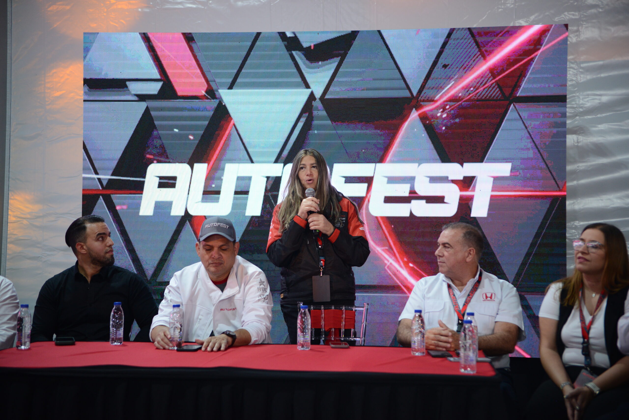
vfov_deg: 24.6
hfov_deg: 36.2
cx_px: 314
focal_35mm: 55
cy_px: 210
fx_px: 961
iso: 1250
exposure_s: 1/200
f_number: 2.8
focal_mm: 55
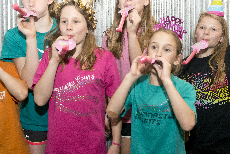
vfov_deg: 28.2
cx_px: 105
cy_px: 37
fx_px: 300
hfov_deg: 41.9
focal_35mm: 47
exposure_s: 1/125
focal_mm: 28
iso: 800
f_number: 5
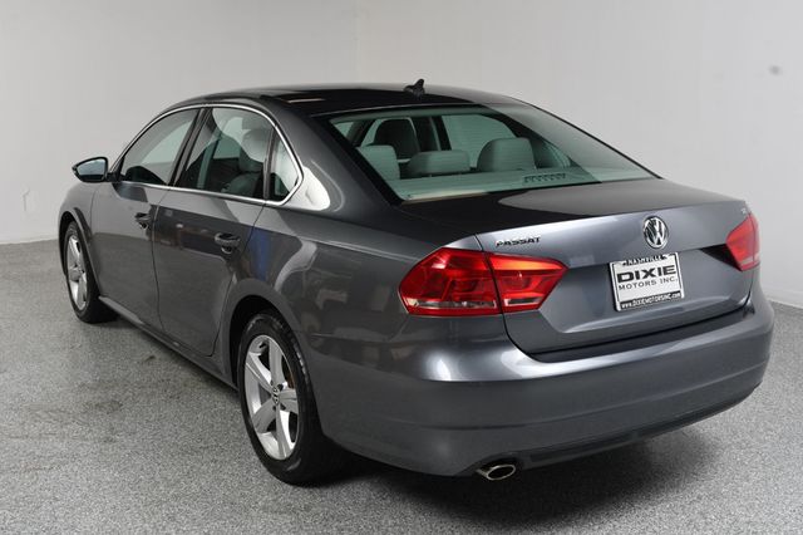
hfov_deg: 48.5
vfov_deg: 33.4
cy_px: 268
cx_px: 402
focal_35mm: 40
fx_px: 892
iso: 100
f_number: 10
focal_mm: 27
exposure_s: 1/160
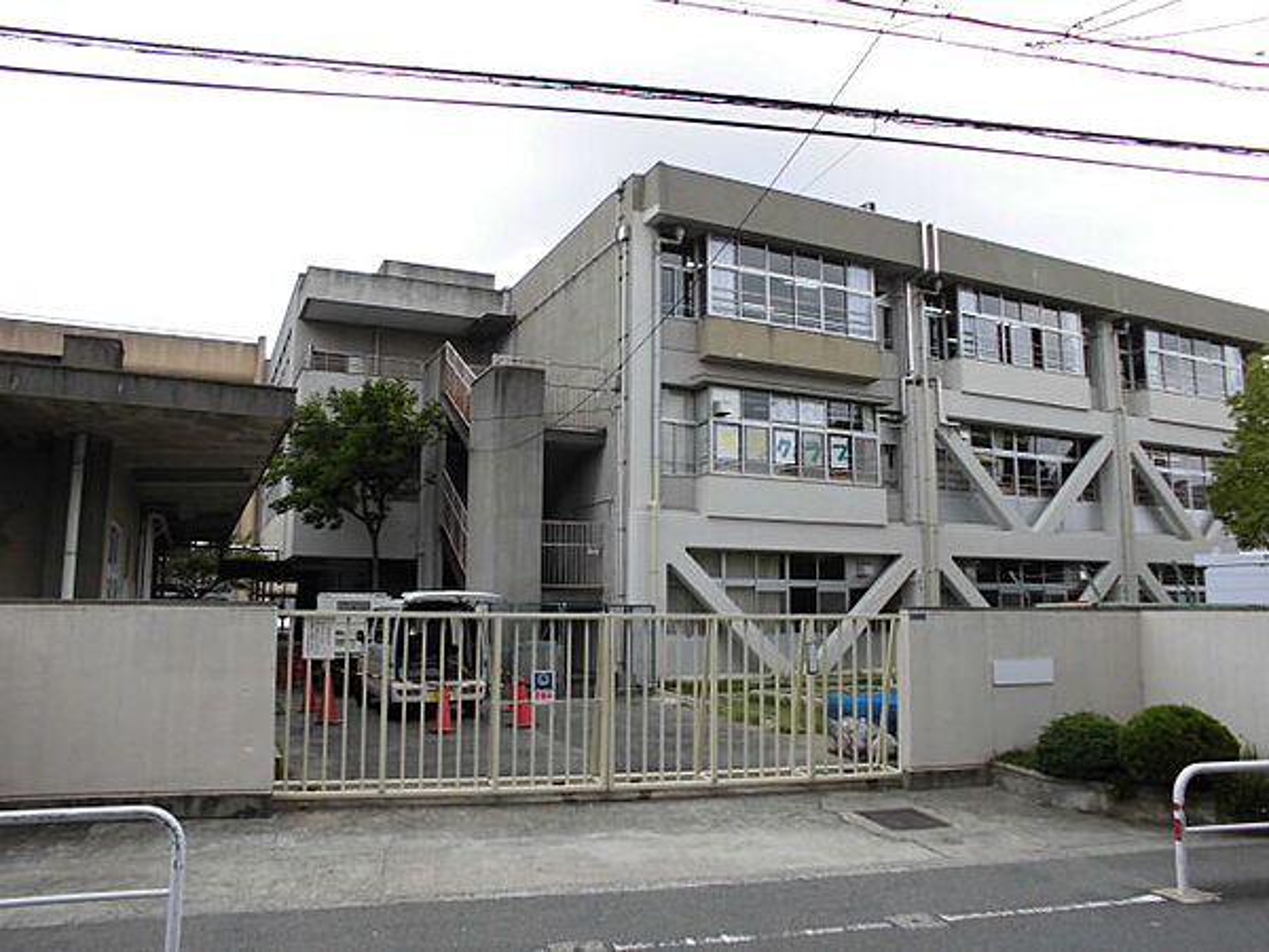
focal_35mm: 26
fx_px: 953
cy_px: 476
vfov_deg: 53.1
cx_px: 634
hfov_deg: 67.3
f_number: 3.5
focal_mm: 4.6
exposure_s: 1/320
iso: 100
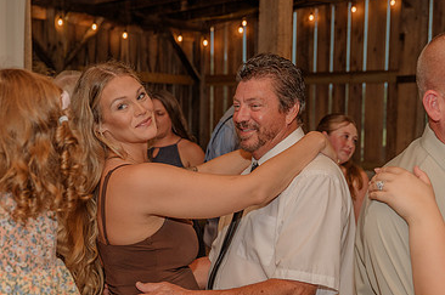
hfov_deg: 31.0
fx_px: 802
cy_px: 169
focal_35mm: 65
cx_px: 214
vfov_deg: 20.8
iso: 320
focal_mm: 41
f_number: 4
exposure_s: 1/200
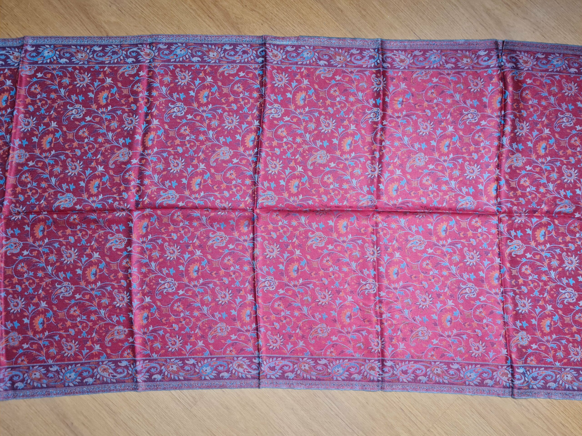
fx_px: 437
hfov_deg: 67.3
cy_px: 218
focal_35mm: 26
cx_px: 291
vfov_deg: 53.1
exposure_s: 1/40
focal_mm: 5.4
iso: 250
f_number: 1.8
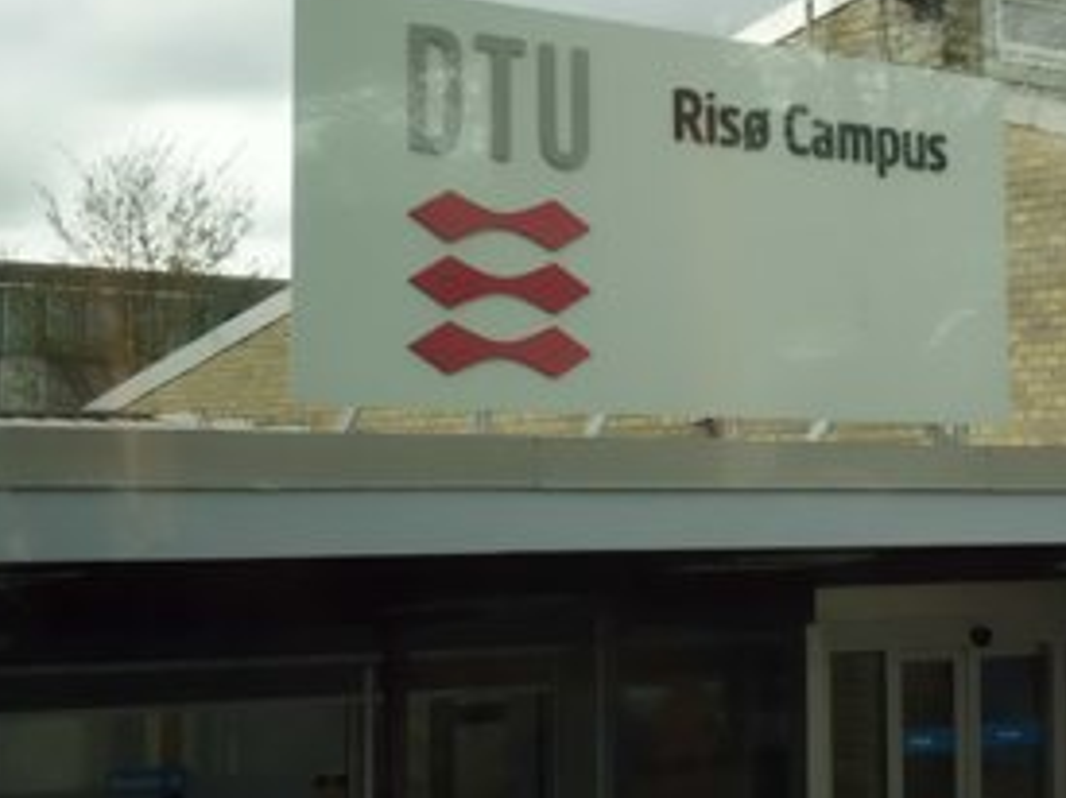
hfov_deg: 20.4
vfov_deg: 15.4
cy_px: 271
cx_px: 682
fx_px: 2955
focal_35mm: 96
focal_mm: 11.8
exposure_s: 1/80
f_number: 5.3
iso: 400
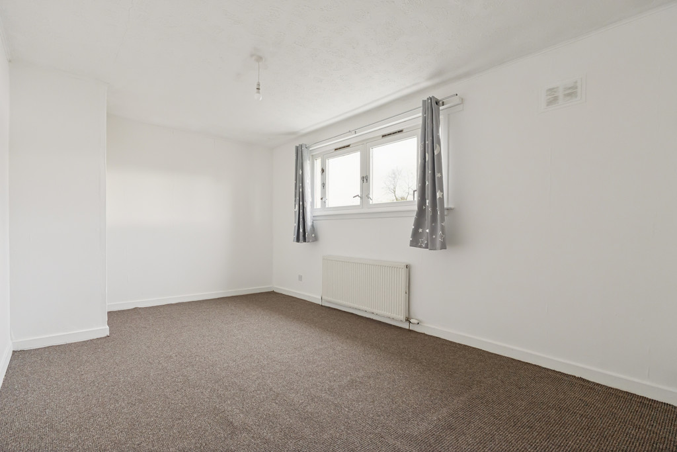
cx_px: 338
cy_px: 226
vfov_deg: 72.1
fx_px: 310
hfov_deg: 95.0
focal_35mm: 16
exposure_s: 1/20
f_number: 6.3
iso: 500
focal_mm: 11
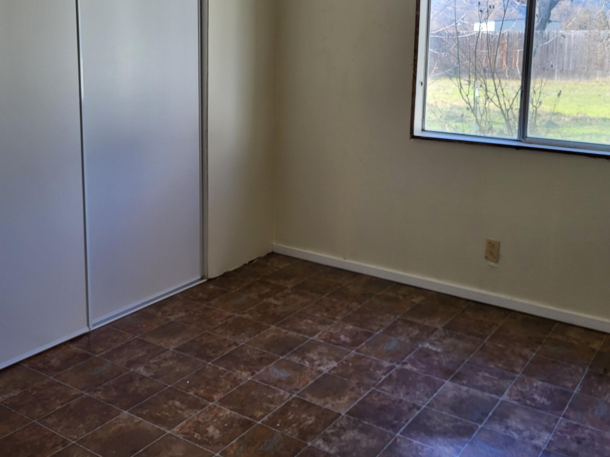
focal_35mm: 37
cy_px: 135
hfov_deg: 50.1
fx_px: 652
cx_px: 331
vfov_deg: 38.0
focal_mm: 5.4
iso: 50
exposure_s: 1/100
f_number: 1.8
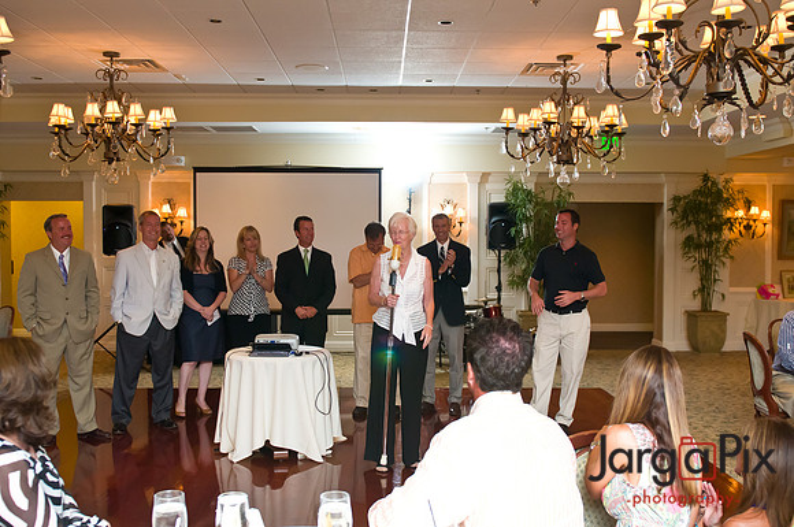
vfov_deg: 36.8
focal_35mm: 36
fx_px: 793
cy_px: 264
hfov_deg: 53.2
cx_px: 397
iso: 1250
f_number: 3.2
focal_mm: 24
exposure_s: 1/160
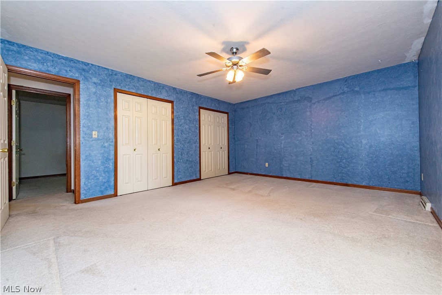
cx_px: 221
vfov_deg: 81.2
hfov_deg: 104.3
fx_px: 172
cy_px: 148
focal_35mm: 14
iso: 1000
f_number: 10
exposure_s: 1/60
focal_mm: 14
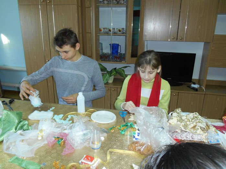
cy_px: 84
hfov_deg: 67.3
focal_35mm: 26
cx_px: 113
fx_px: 170
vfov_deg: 53.0
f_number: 3.4
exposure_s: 1/25
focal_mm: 4.7
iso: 200
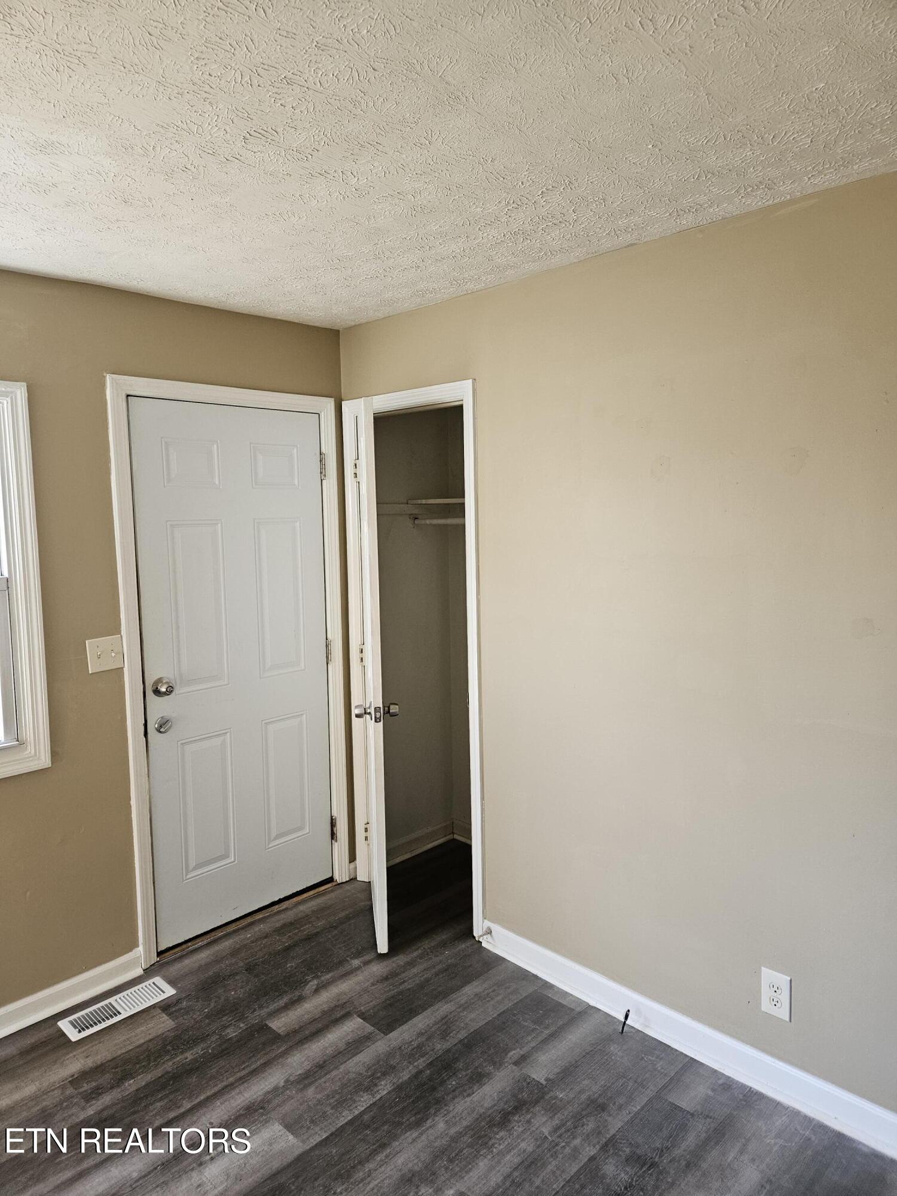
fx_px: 795
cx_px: 448
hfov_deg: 58.9
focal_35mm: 23
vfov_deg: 73.9
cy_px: 598
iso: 200
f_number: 1.8
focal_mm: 5.4
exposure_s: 1/120
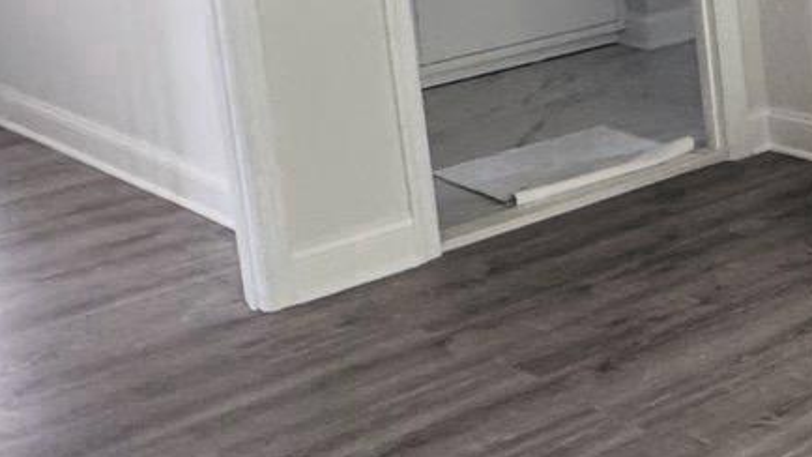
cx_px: 1433
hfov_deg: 20.9
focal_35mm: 72
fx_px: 1550
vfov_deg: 15.8
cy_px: -165
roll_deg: +2.2
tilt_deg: -7.4
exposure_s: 1/99
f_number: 2.2
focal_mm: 2.22
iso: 250
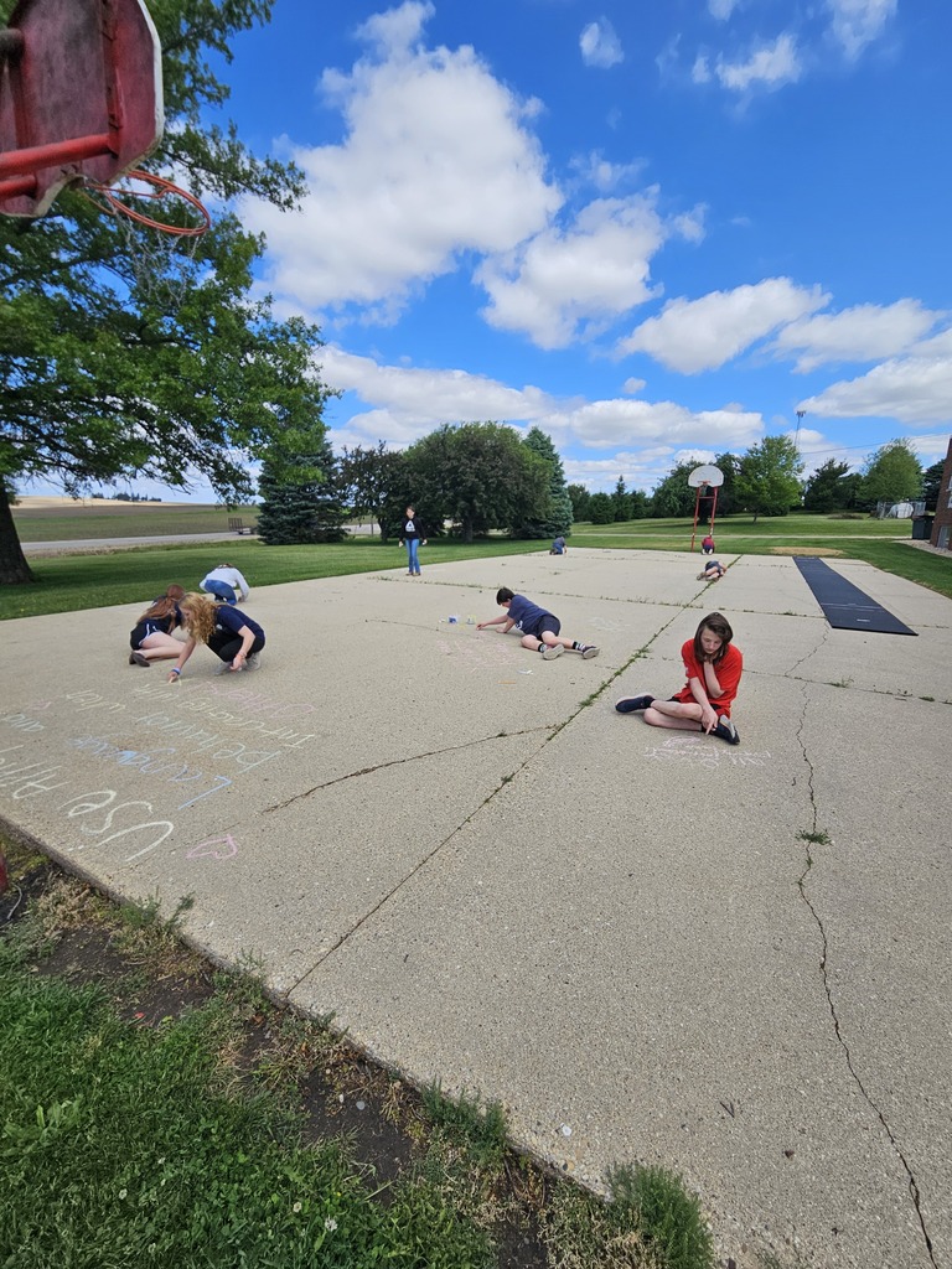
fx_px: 477
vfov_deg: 106.2
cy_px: 634
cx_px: 476
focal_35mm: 13
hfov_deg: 89.9
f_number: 2.2
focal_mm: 2.2
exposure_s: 1/2551
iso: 50
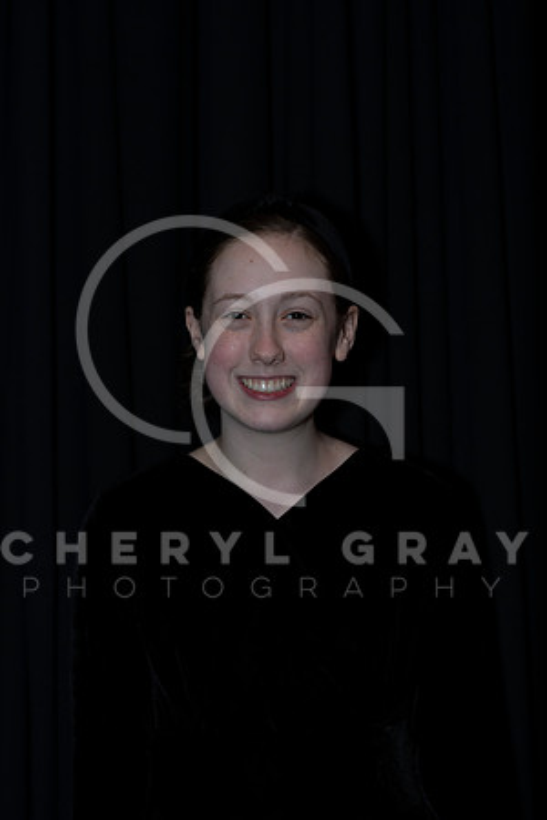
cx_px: 274
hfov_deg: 18.2
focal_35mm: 75
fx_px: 1709
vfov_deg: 27.0
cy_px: 410
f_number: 2.8
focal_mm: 50
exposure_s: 1/400
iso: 250
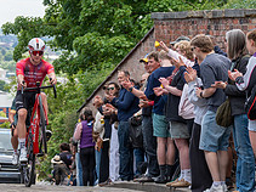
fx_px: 1367
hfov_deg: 10.7
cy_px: 10
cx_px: 68
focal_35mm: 185
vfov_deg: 8.0
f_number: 5
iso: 250
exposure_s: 1/1000
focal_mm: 70
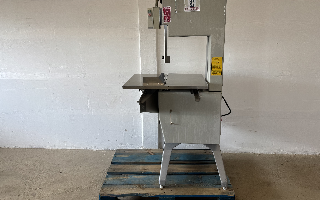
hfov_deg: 70.4
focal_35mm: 26
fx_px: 227
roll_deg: +0.6
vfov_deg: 47.4
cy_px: 83
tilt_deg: -12.9
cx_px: 163
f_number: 1.78
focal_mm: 6.76
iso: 64
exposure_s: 1/153
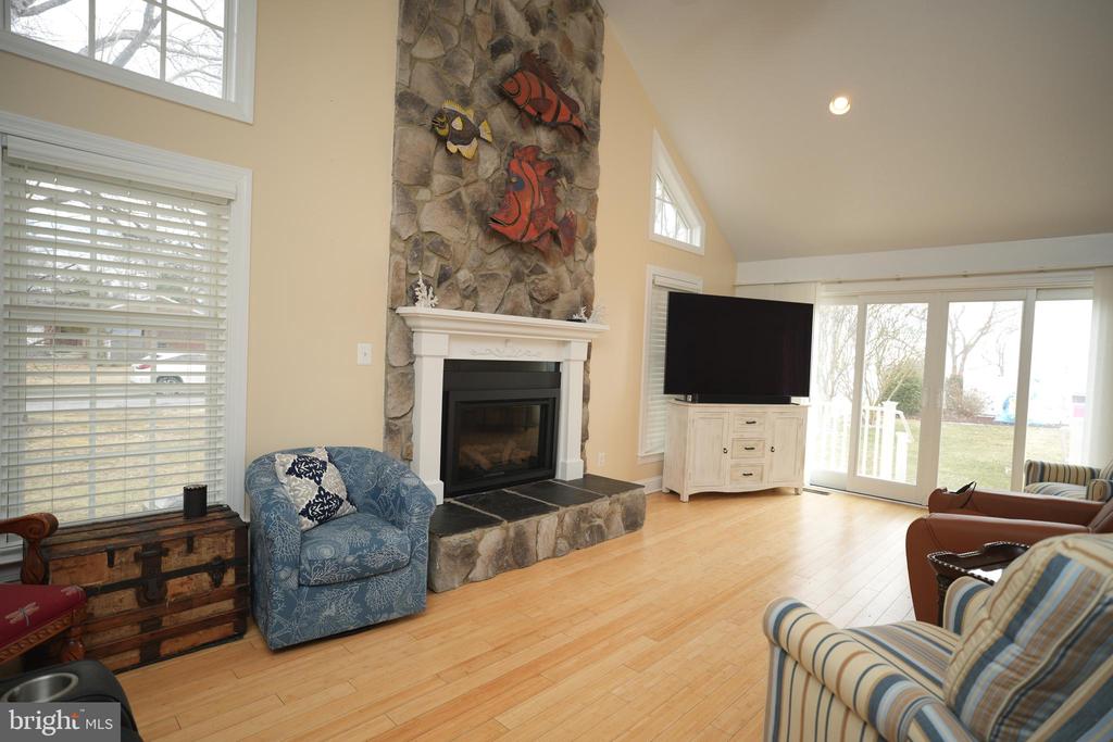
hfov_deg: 89.0
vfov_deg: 66.5
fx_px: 566
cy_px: 371
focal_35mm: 18
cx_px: 556
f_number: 2.8
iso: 125
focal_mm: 18.3
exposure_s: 1/60
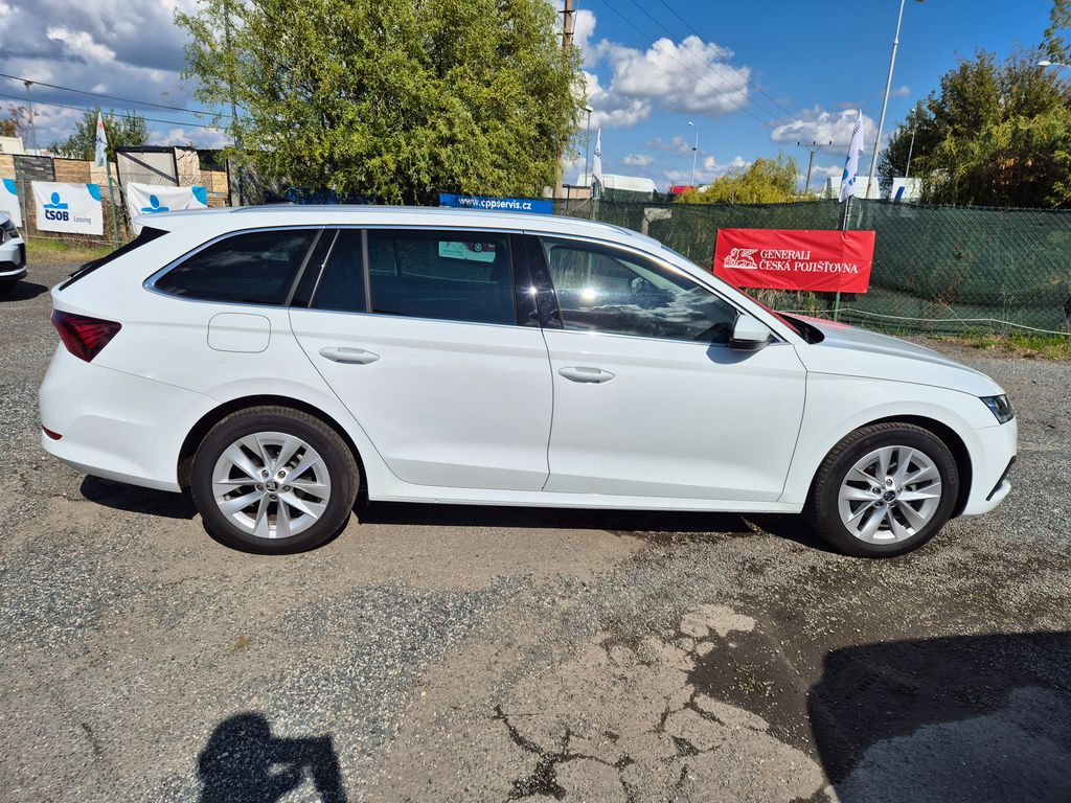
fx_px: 712
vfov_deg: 58.9
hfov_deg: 73.9
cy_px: 402
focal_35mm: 23
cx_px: 536
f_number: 1.8
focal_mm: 5.4
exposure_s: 1/4160
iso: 25
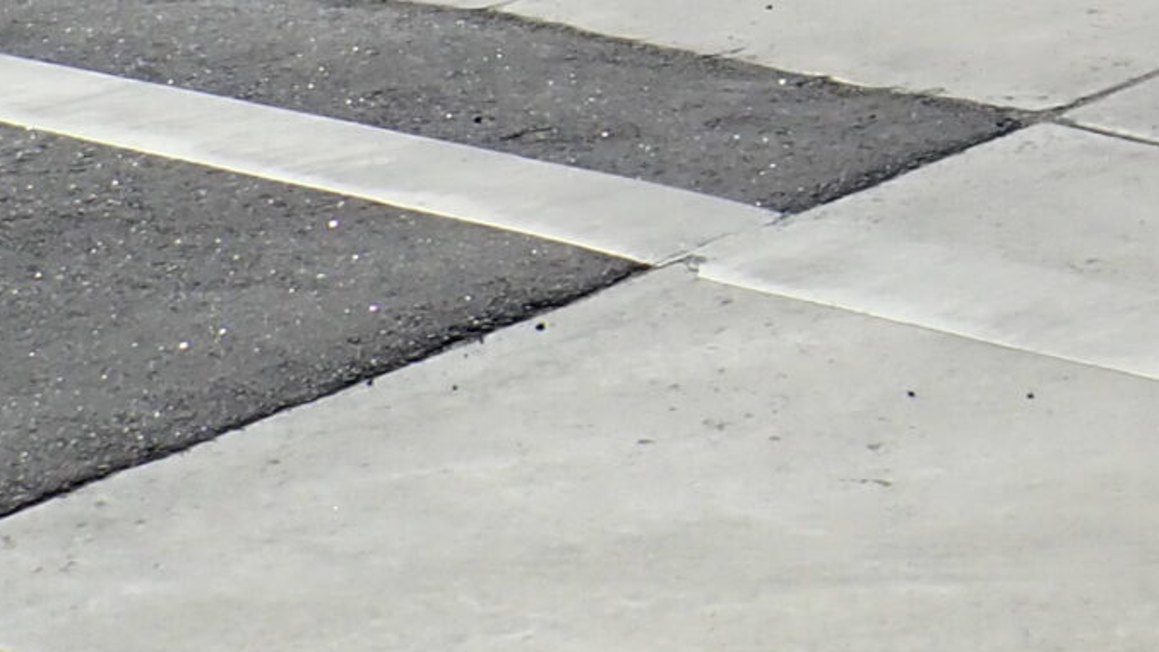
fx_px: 3166
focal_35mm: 103
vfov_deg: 10.6
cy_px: -726
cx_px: 1768
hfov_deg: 18.3
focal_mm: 4.5
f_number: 8
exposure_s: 1/320
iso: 100
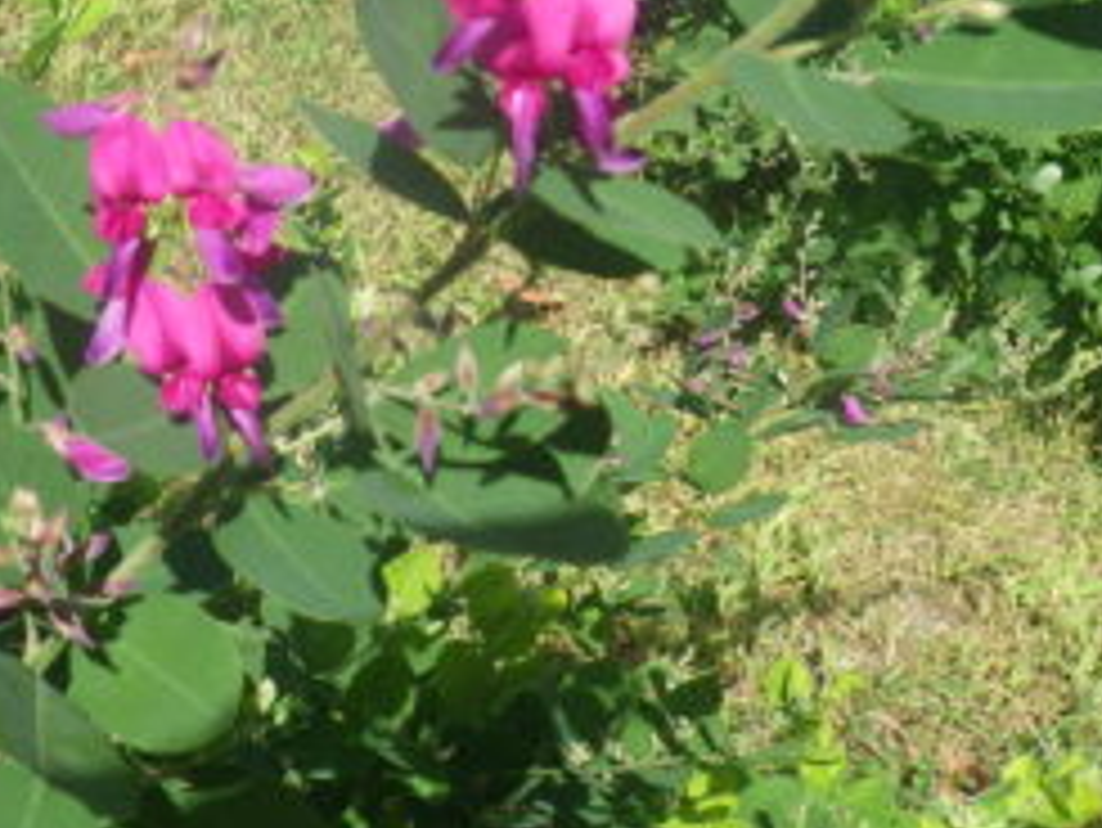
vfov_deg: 22.3
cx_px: 398
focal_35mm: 65
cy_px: 146
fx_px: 2070
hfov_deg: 29.7
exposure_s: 1/640
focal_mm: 5
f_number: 4.2
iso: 125
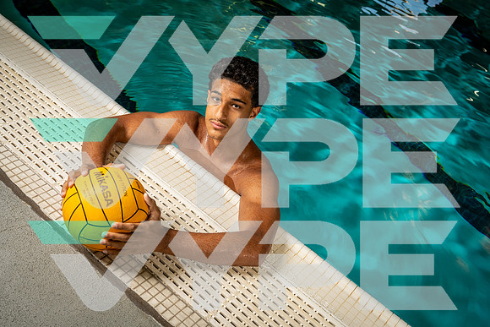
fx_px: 585
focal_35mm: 43
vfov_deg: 31.2
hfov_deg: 45.4
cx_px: 245
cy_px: 164
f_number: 5.6
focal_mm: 43
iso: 640
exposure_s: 1/250
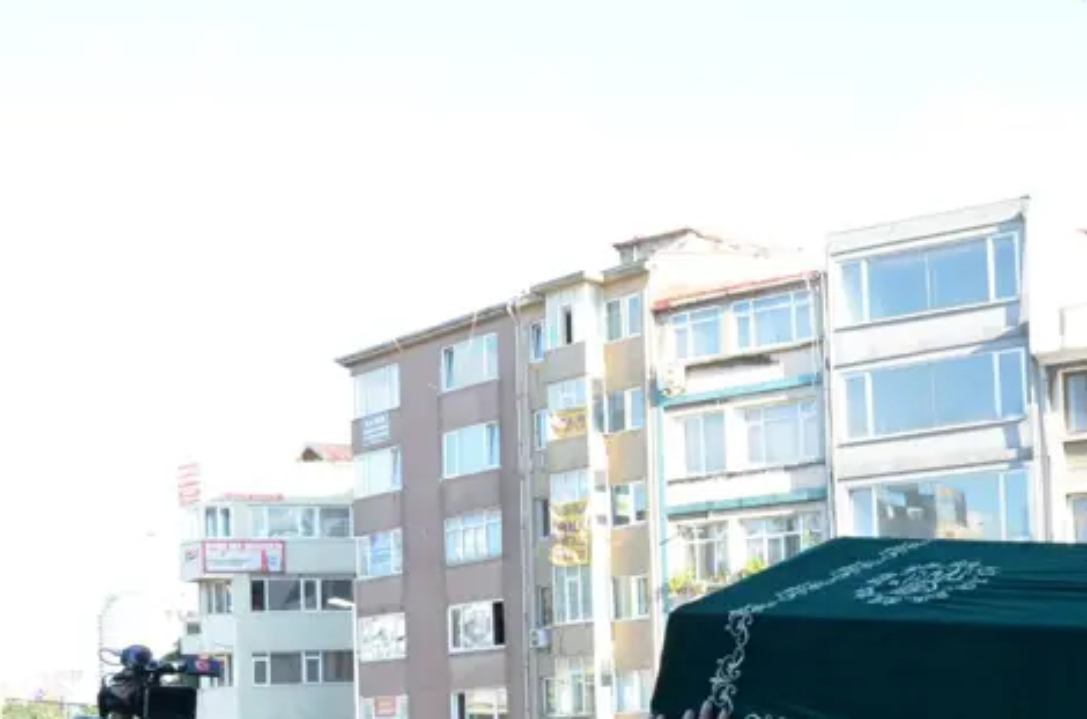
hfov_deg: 33.5
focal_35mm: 59
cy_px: 620
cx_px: 798
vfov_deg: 22.5
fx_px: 1775
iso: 2500
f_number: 10
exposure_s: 1/400
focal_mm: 21
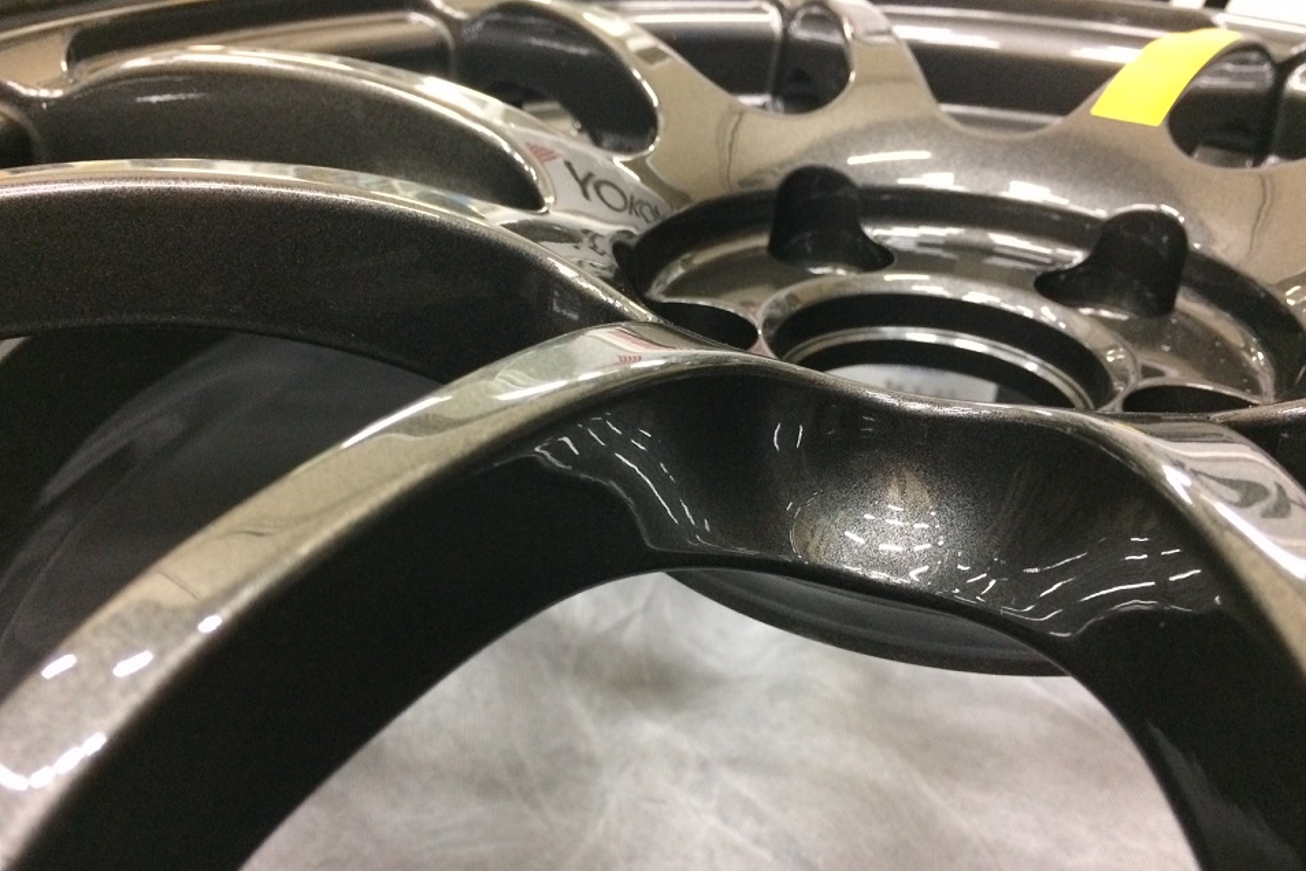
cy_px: 483
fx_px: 1125
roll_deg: -1.2
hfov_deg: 60.3
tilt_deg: -29.8
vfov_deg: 42.3
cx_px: 637
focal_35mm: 31
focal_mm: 4.15
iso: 320
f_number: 2.2
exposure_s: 1/30
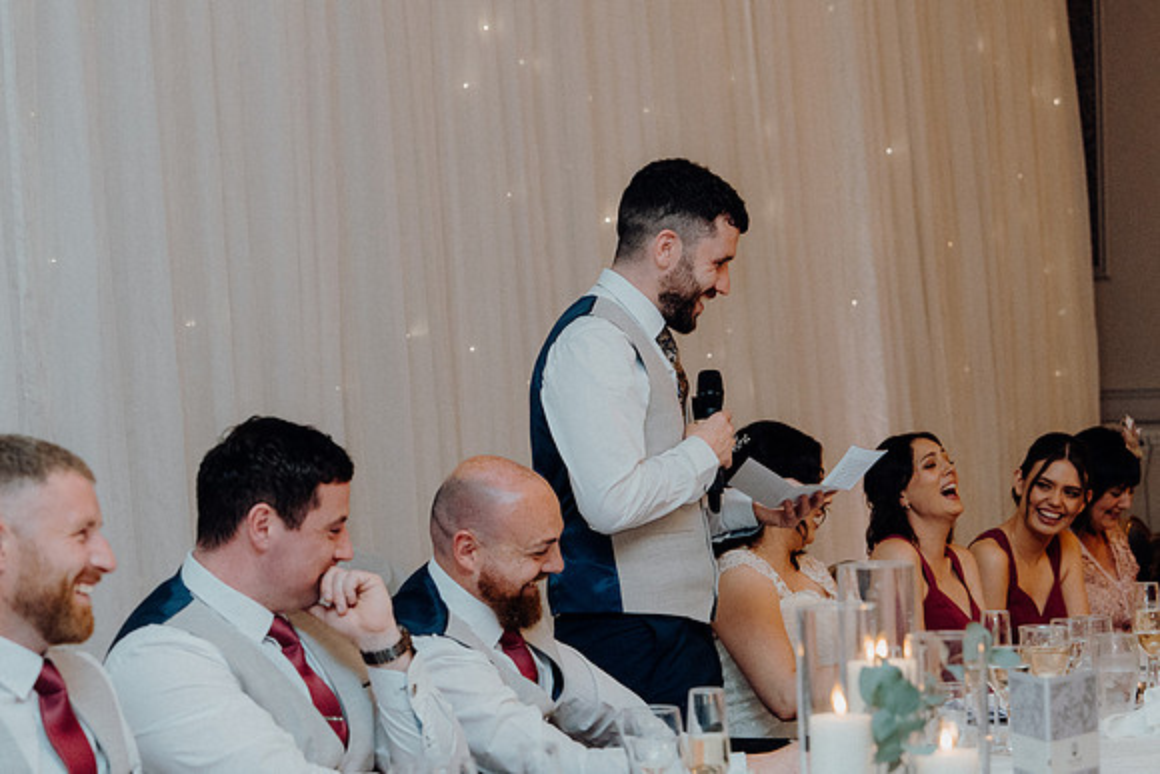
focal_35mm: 105
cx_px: 580
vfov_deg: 13.0
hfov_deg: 19.5
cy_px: 387
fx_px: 3384
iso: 2500
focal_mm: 70
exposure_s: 1/160
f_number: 3.5
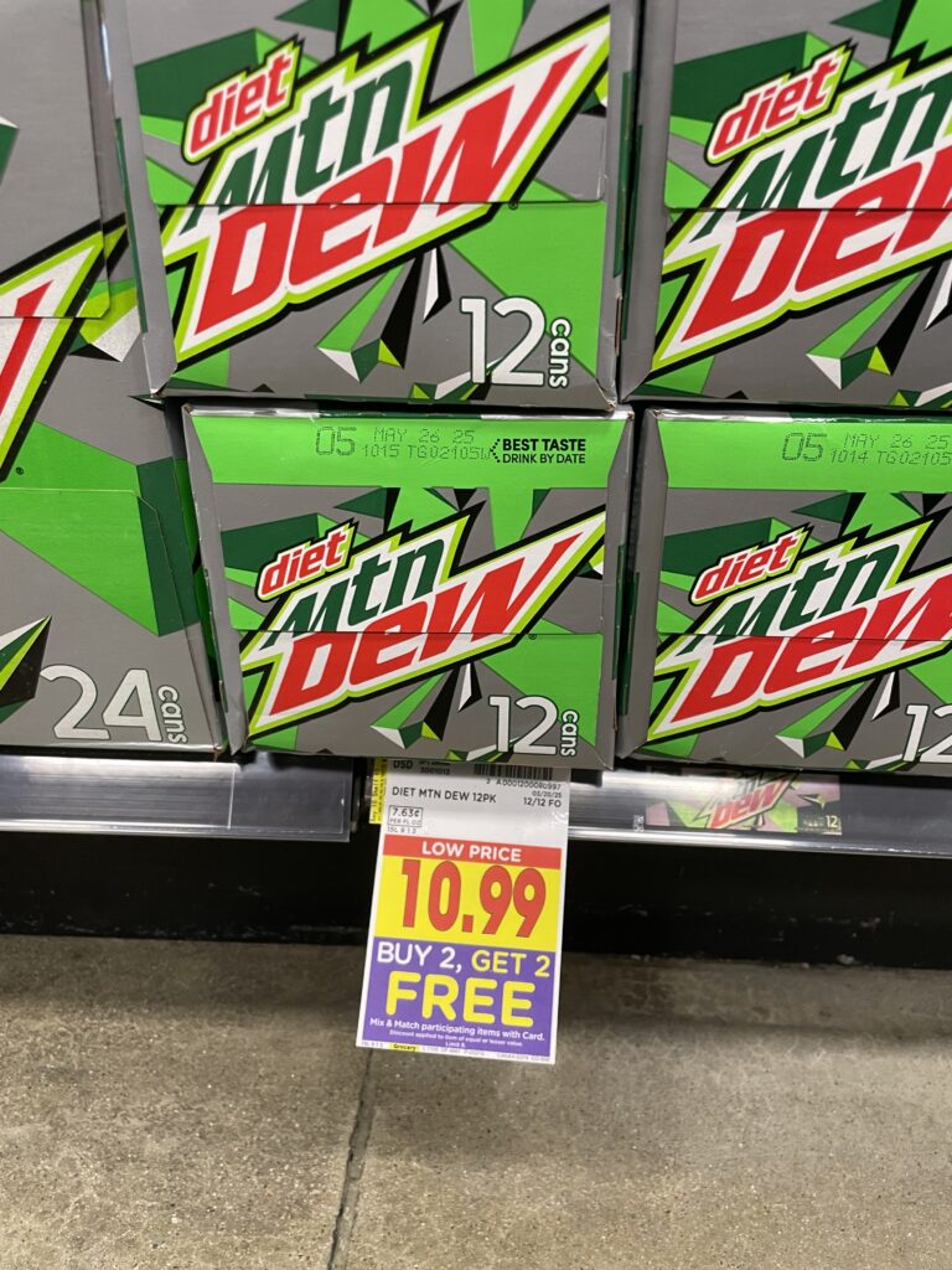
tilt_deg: -27.6
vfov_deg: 67.3
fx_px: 953
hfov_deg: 53.1
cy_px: 635
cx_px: 476
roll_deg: +0.1
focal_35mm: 26
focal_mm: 4.2
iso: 125
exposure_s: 1/60
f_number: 1.6
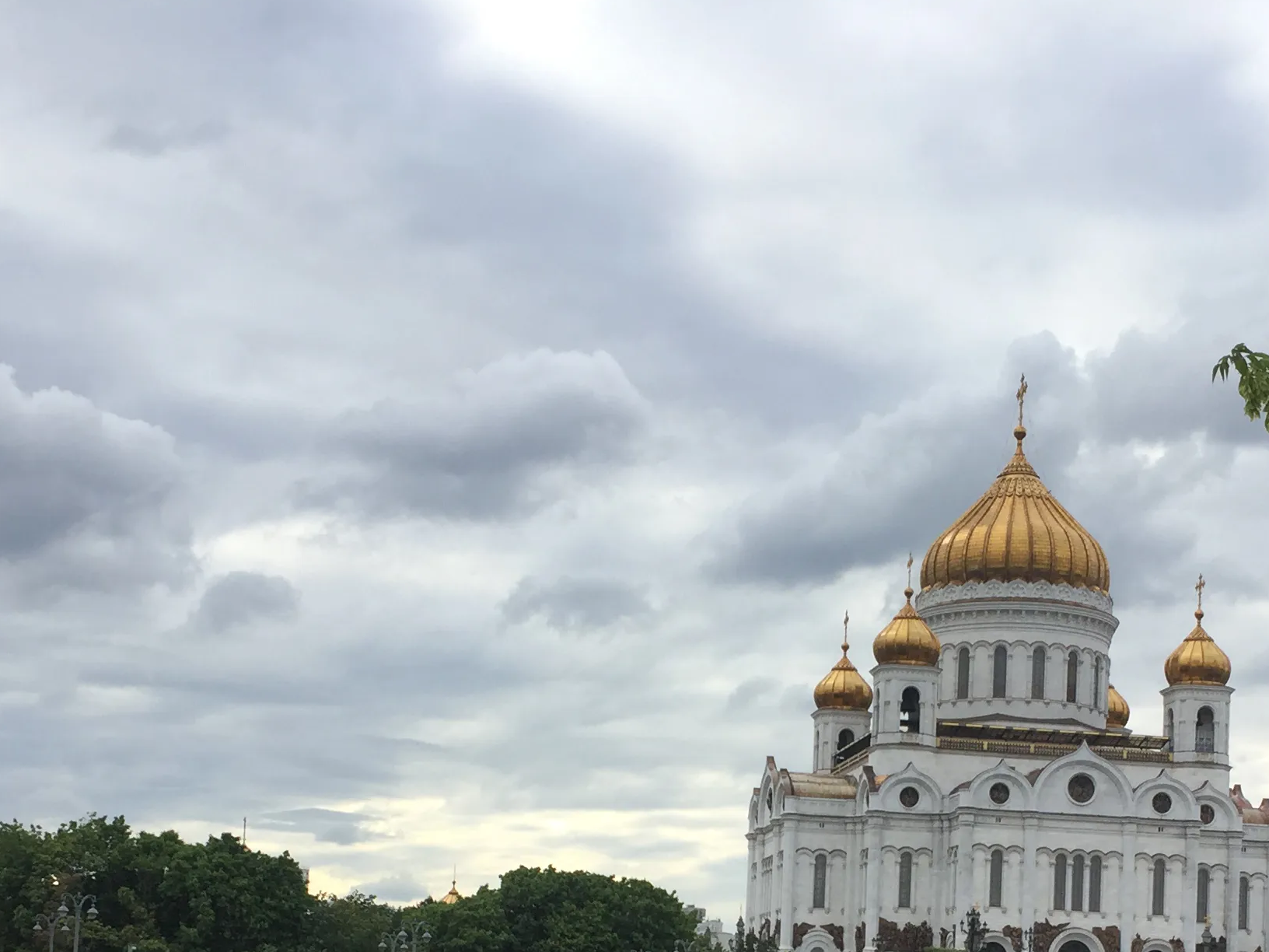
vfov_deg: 24.3
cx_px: 766
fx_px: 2126
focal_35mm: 58
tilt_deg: +0.9
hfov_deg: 33.1
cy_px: 910
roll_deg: -4.0
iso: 32
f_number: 2.2
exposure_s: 1/1099
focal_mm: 4.15
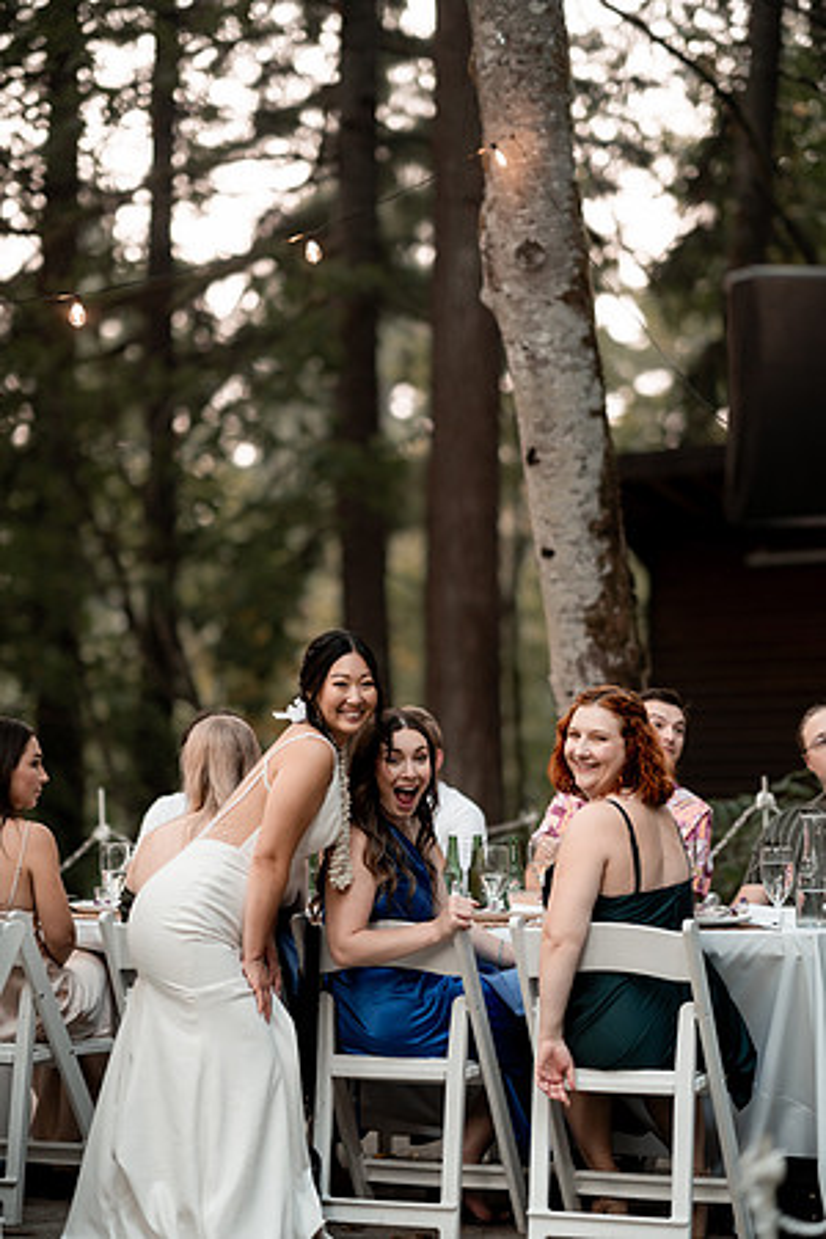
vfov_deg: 23.9
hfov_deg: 16.1
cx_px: 413
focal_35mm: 85
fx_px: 2925
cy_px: 620
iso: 400
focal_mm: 85
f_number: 1.4
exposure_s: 1/400
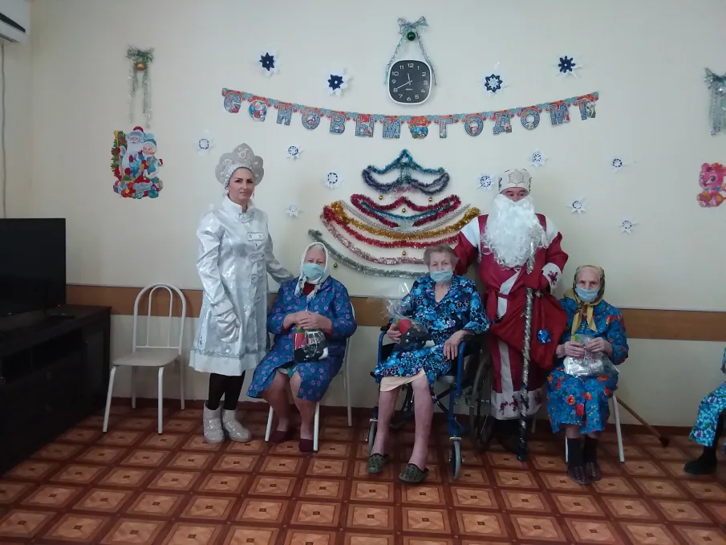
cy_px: 272
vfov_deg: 49.8
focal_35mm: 28
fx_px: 587
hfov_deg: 63.4
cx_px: 363
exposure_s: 1/33
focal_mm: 2.91
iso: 200
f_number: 1.9
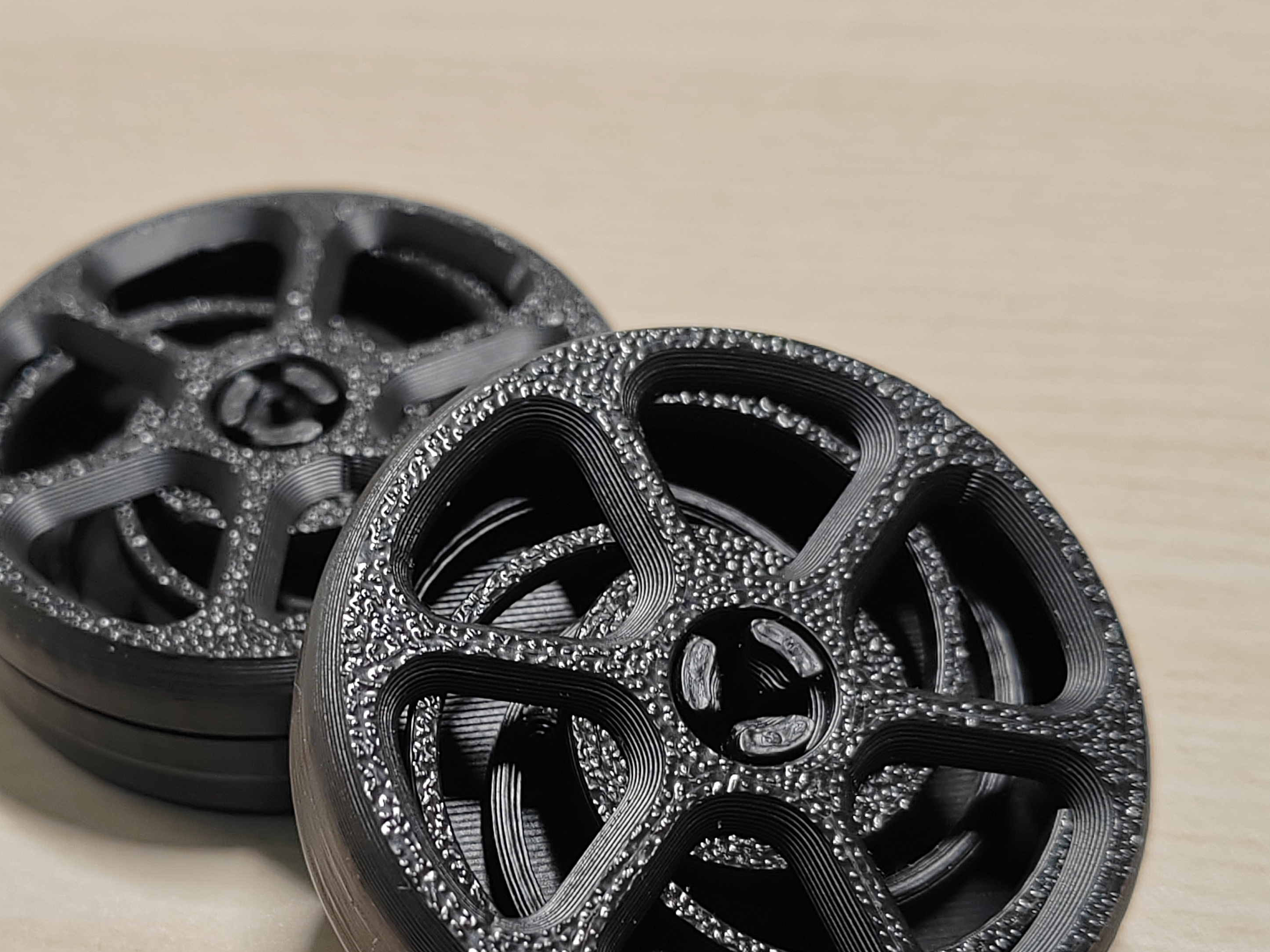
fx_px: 2348
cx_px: 430
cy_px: 654
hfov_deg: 30.1
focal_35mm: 64
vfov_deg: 22.8
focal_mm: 5.52
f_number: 1.9
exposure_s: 1/100
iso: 190
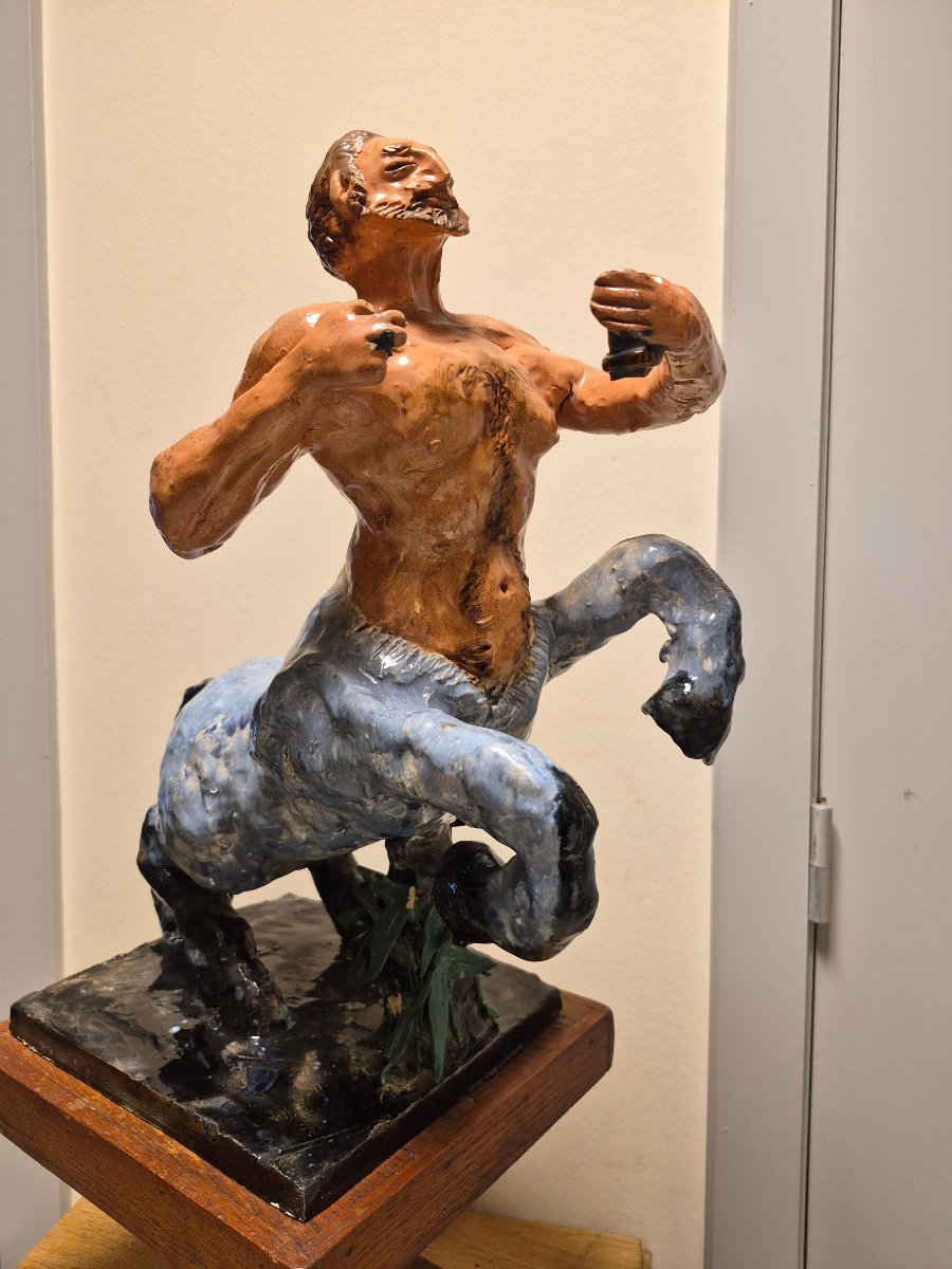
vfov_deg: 73.9
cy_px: 634
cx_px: 476
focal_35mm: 23
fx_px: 843
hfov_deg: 58.9
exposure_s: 1/100
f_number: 1.8
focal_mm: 5.4
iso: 200
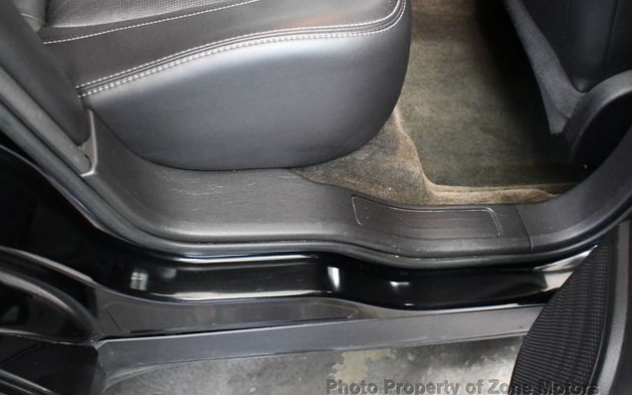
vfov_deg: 34.4
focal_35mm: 37
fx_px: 637
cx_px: 315
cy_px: 194
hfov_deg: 52.7
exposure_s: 1/60
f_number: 3.5
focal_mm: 18
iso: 6400
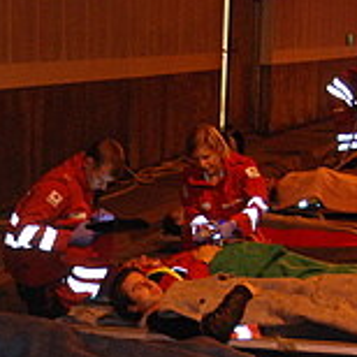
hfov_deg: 16.1
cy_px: 277
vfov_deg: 16.3
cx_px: 24
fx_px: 1240
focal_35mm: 106
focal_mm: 27
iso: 1250
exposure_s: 1/20
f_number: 4
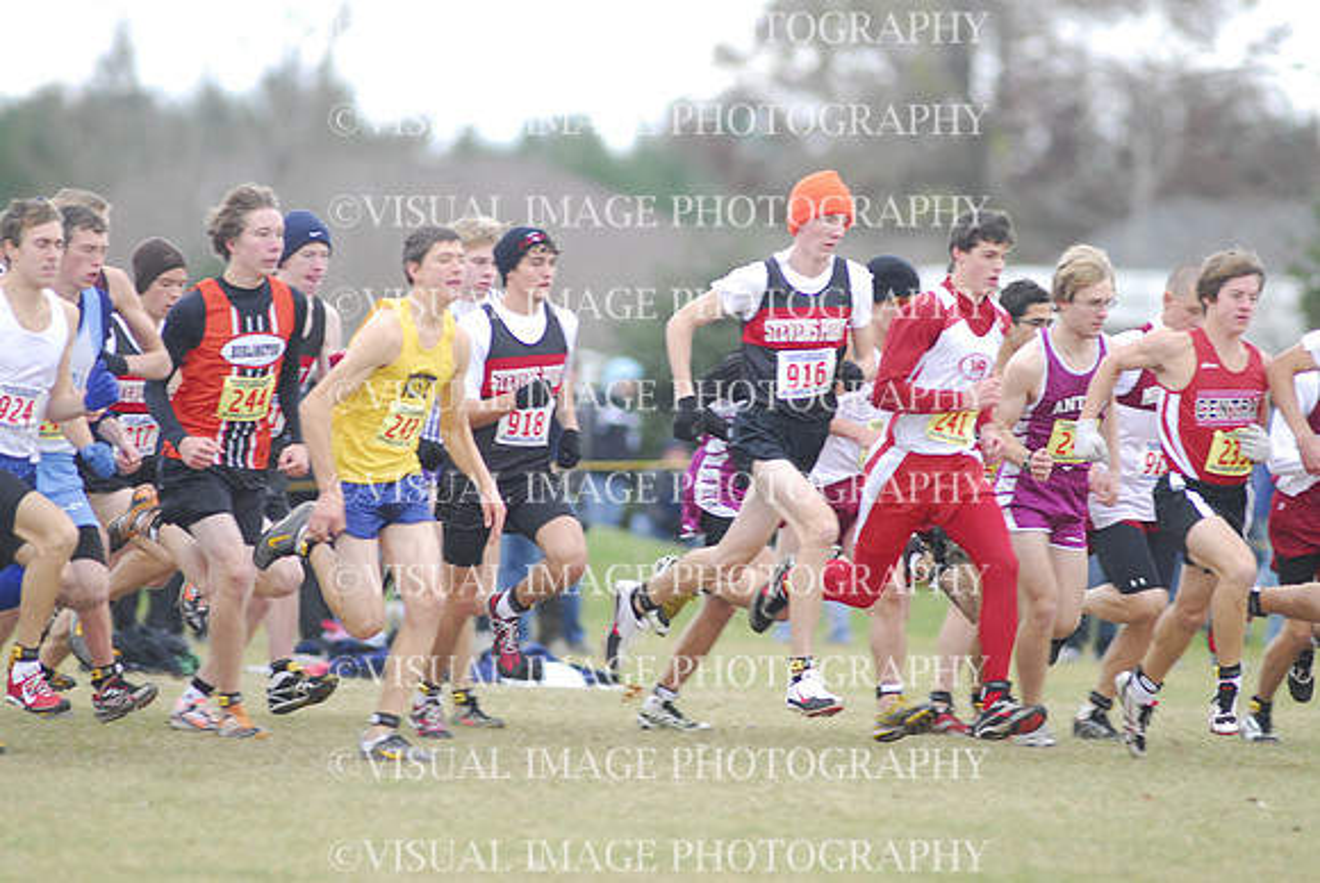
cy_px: 442
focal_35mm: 450
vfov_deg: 3.1
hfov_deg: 4.6
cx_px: 660
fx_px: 16516
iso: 800
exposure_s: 1/500
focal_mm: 300
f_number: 4
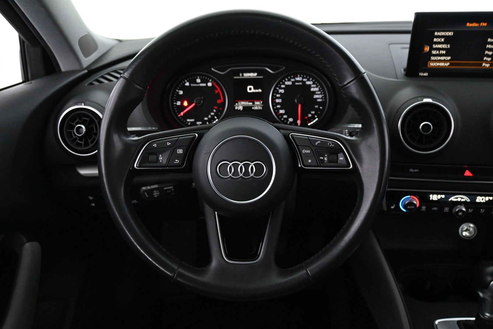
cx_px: 246
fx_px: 411
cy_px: 164
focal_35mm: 30
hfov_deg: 61.9
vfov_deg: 43.6
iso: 4000
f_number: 3.8
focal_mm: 20
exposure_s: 1/30
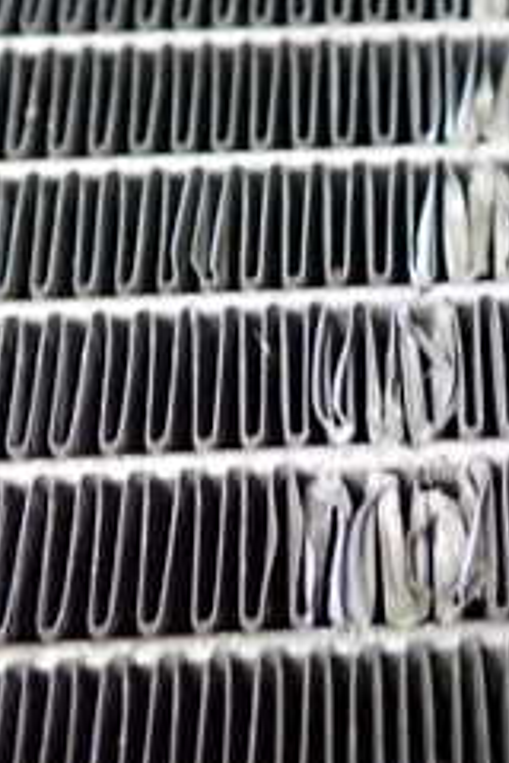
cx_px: 461
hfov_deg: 17.2
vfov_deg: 25.9
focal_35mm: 78
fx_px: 1654
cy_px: 280
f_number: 2.3
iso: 500
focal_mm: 5.4
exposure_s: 1/30
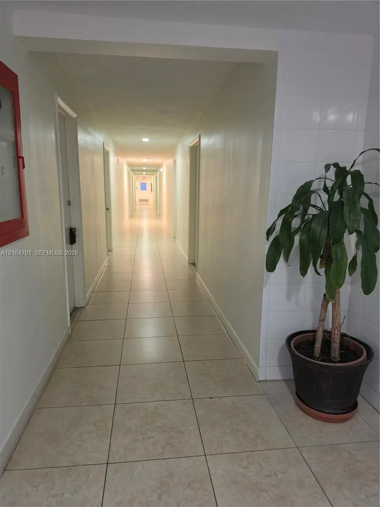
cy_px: 254
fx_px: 337
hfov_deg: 58.9
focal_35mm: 23
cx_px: 190
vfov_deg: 73.9
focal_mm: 6.5
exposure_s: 1/120
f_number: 1.4
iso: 640
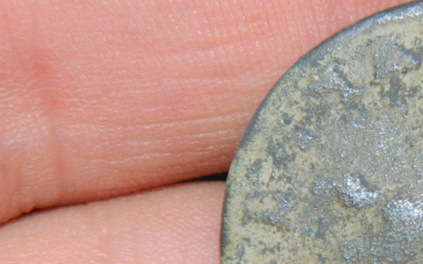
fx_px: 2779
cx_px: 447
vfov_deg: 5.4
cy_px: 248
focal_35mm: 241
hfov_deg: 8.6
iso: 200
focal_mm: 18.6
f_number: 12.6
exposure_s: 1/60
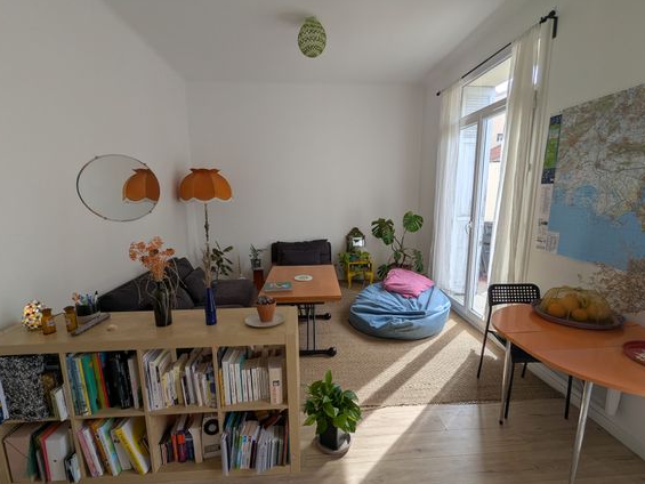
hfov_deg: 91.0
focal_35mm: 17
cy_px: 253
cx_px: 326
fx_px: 317
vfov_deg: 74.7
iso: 52
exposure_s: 1/278
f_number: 2.2
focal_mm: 2.35
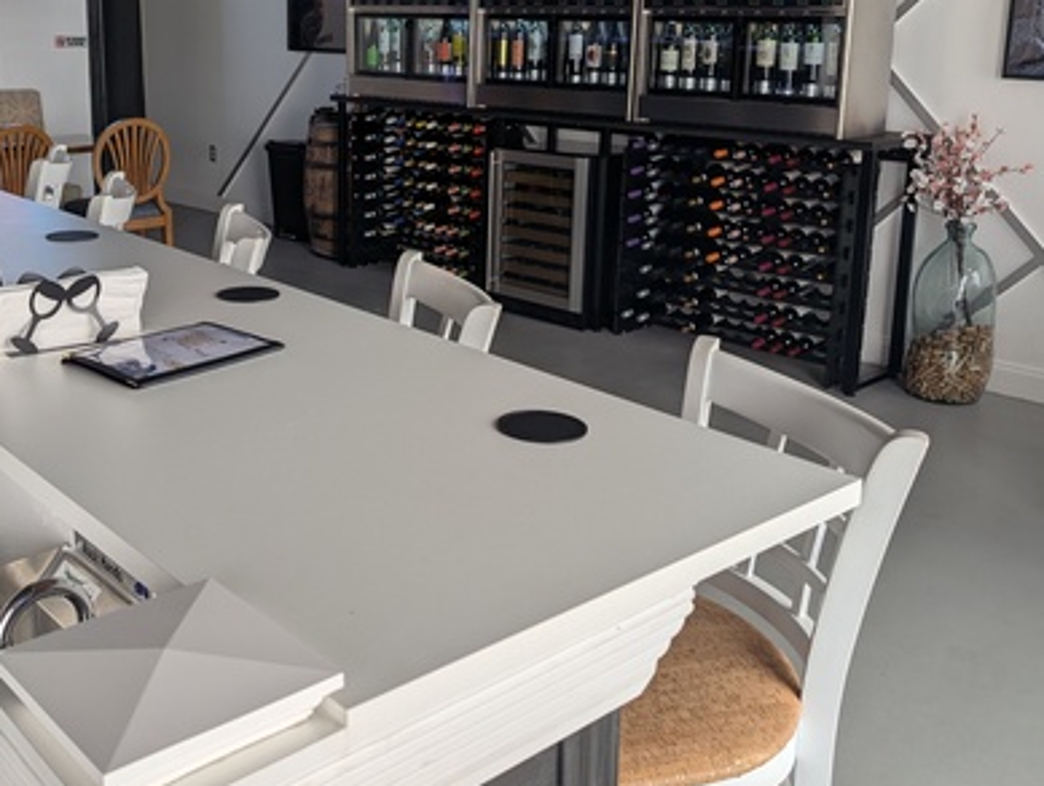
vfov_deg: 38.3
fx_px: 1118
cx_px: 395
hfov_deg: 49.6
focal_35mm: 37
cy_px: 252
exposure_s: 1/23.8
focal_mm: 6.9
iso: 25
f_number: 1.68
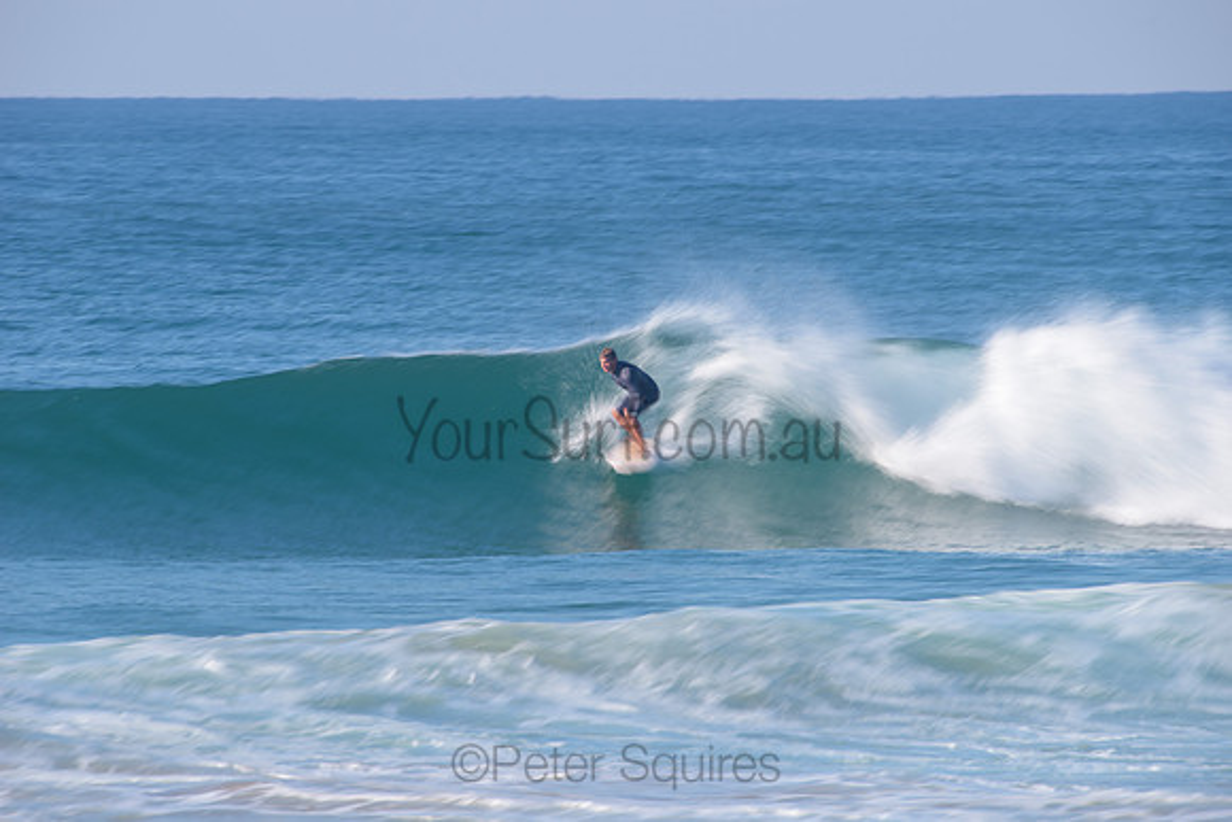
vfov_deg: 2.8
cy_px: 411
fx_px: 17114
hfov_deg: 4.1
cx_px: 616
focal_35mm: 500
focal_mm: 500
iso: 31
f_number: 13
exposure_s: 1/13
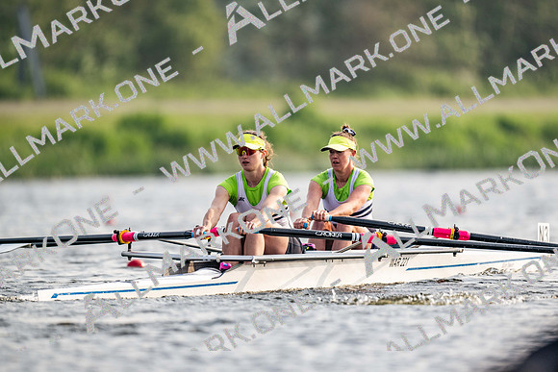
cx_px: 279
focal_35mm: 600
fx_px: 9302
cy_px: 186
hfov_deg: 3.4
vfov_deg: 2.3
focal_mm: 600
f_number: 4
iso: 360
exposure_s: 1/2500
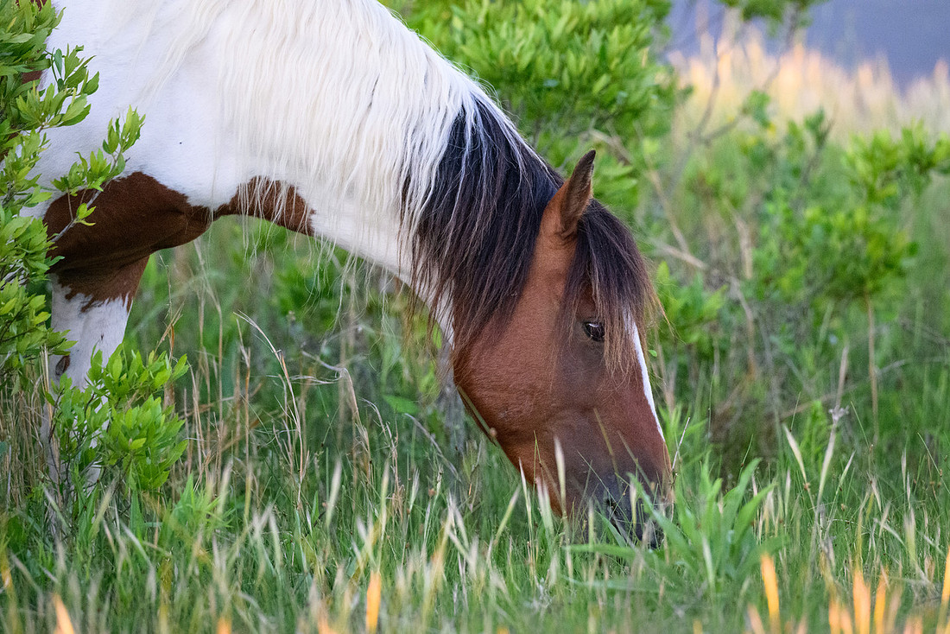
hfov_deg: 4.2
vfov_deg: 2.8
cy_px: 327
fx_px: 12802
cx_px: 490
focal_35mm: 485
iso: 7200
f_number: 6
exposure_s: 1/1000
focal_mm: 470
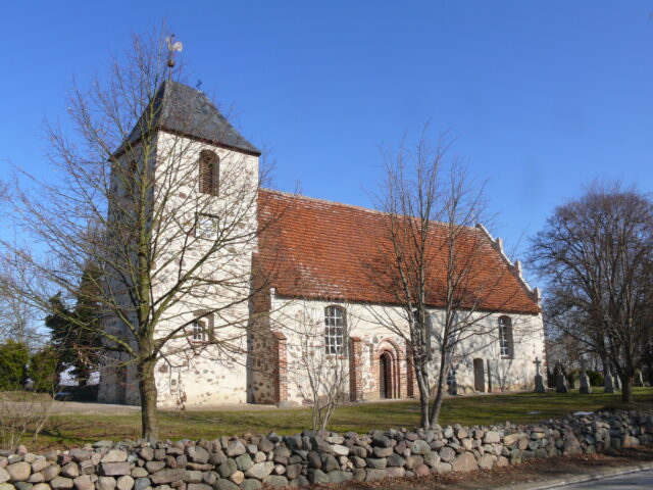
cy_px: 245
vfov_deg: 33.6
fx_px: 811
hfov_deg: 43.9
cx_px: 326
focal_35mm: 43
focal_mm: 9
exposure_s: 1/400
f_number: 5.6
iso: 100
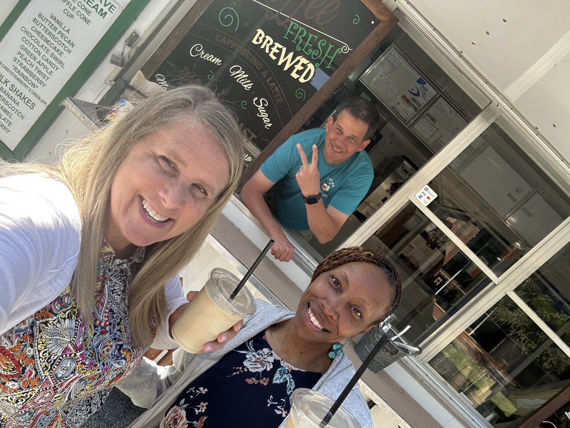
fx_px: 379
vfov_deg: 58.9
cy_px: 214
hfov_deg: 73.9
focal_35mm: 23
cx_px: 285
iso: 25
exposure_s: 1/218
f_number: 1.9
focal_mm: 2.69
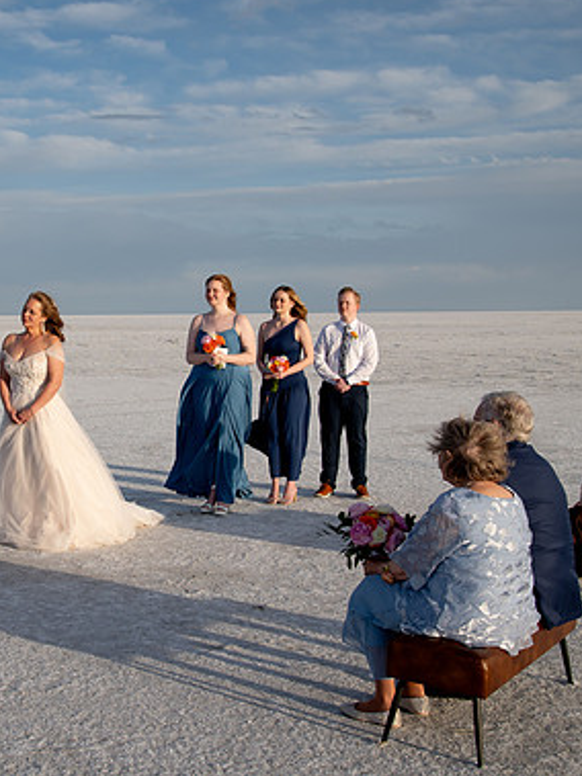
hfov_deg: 27.3
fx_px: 1166
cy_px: 370
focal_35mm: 52
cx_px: 95
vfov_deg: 36.8
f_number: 8
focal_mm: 34
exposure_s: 1/320
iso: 200
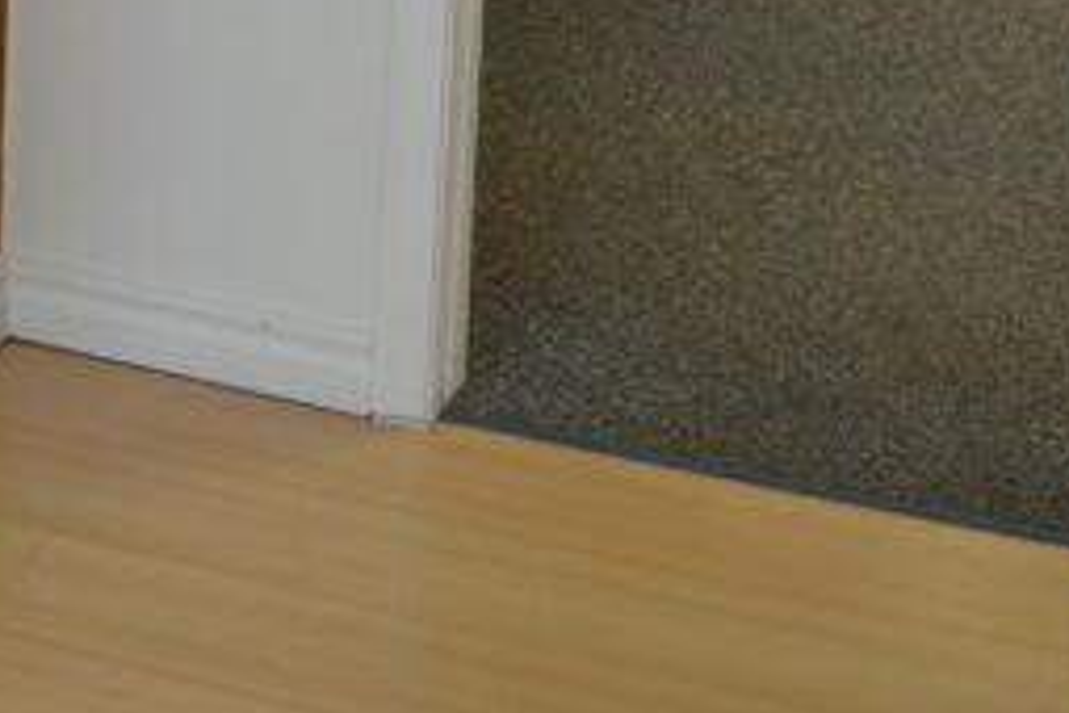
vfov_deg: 11.9
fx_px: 3177
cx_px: -239
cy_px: -522
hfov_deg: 18.1
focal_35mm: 107
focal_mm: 18
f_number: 3.5
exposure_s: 1/60
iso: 450
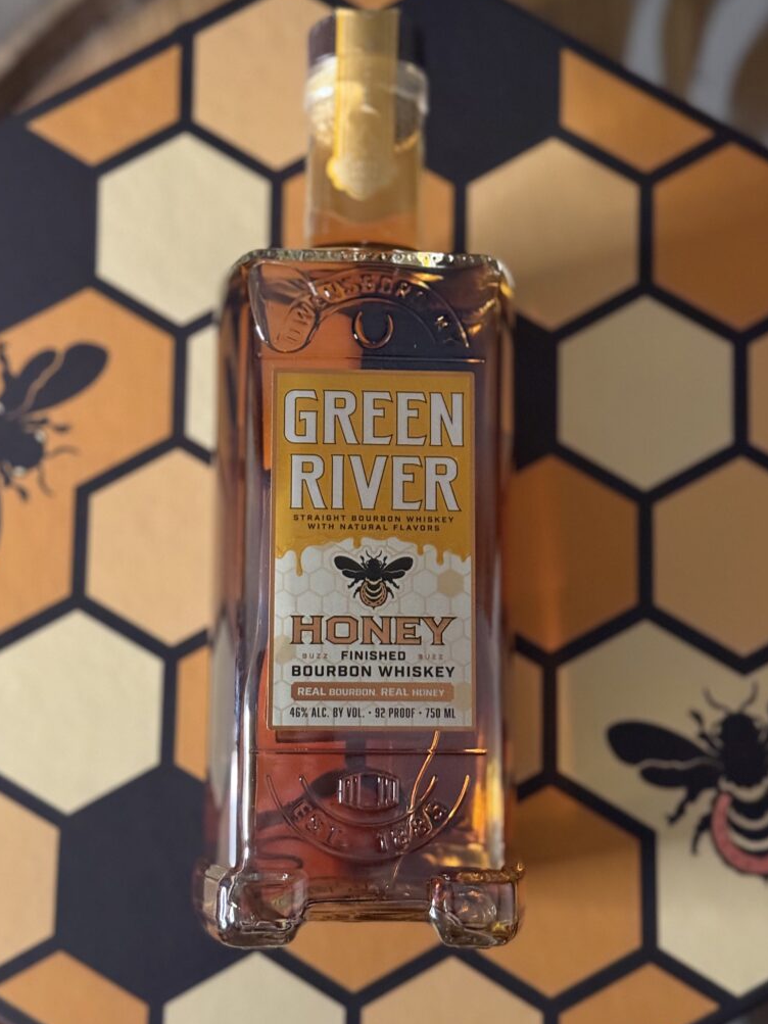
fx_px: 1450
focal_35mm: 49
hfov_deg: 29.7
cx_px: 381
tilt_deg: -83.8
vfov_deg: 38.9
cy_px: 511
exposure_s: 1/23
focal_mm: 6.76
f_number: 1.78
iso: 800
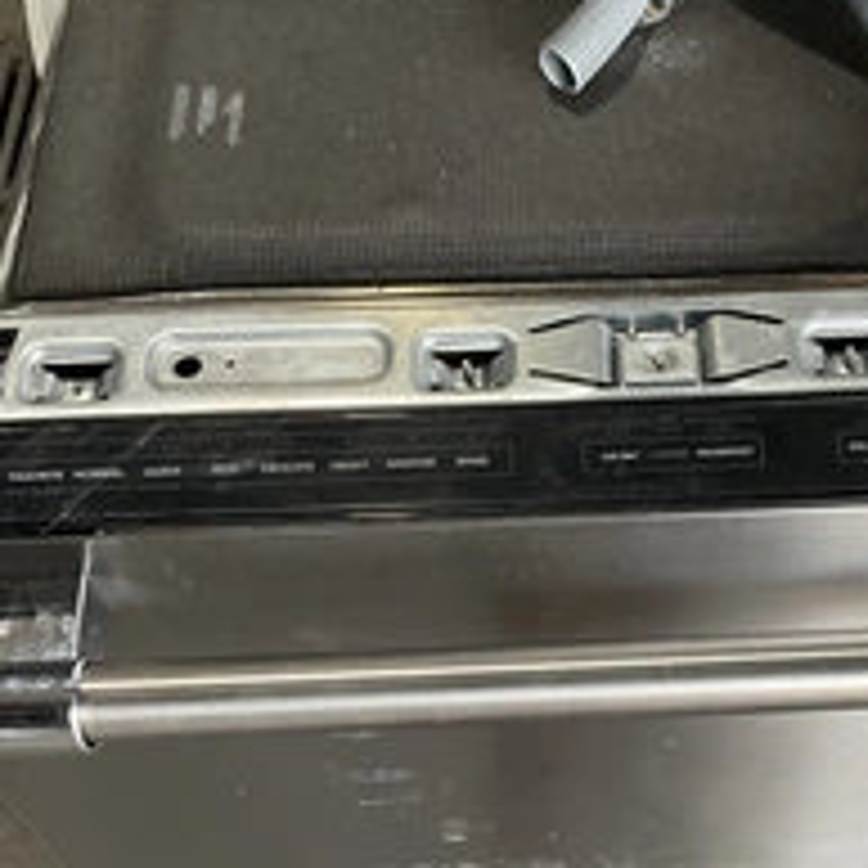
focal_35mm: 53
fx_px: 1504
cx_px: 648
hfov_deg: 31.6
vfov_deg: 31.7
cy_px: 643
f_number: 1.8
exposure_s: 1/122
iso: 50
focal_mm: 3
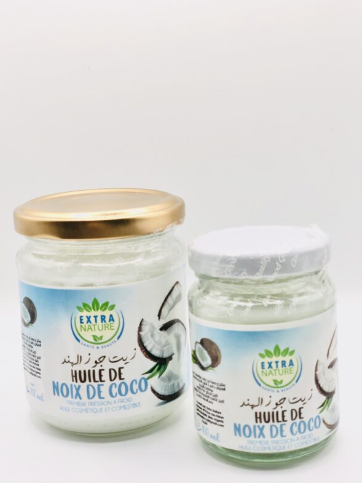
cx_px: 180
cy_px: 241
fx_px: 739
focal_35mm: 53
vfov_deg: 36.2
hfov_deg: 27.5
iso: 16
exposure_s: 1/84
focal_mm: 6
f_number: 2.4
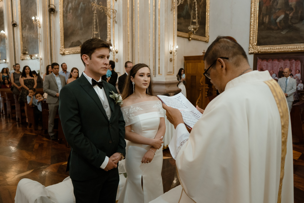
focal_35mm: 26
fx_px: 221
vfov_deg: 49.2
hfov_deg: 69.0
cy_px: 102
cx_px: 152
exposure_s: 1/200
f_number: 2
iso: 1000
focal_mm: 16
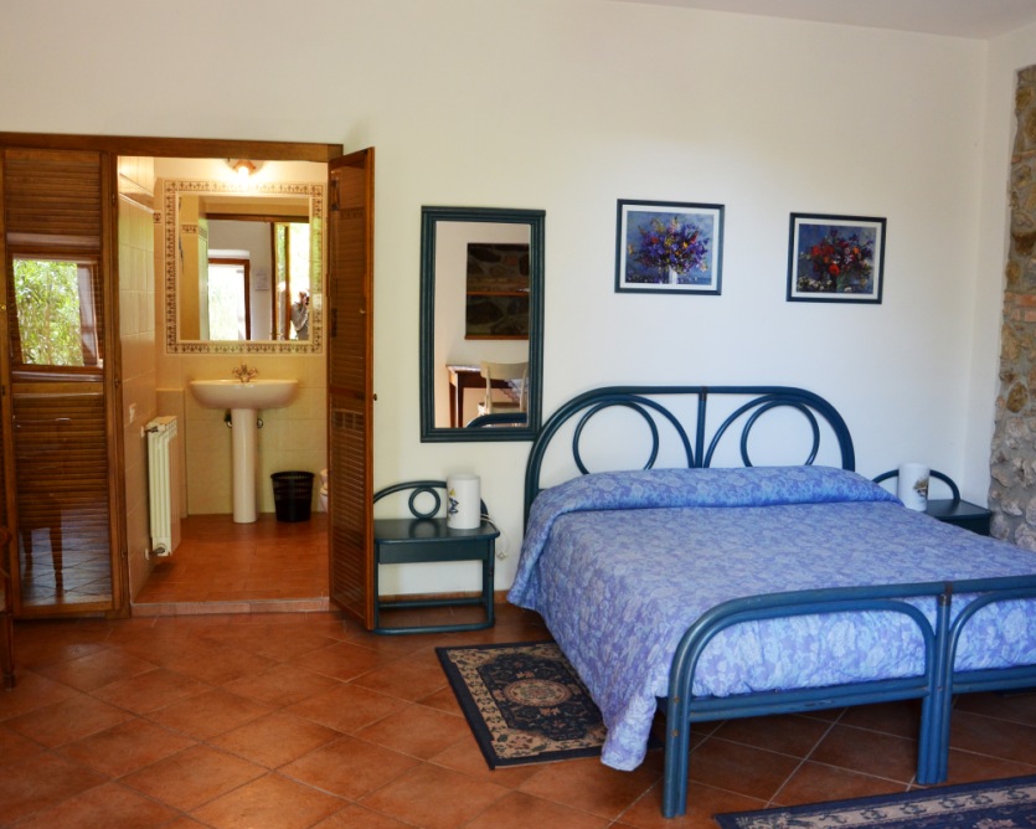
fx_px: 951
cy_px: 412
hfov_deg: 57.1
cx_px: 556
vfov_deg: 47.1
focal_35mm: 31
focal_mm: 18
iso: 450
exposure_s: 1/60
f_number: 4
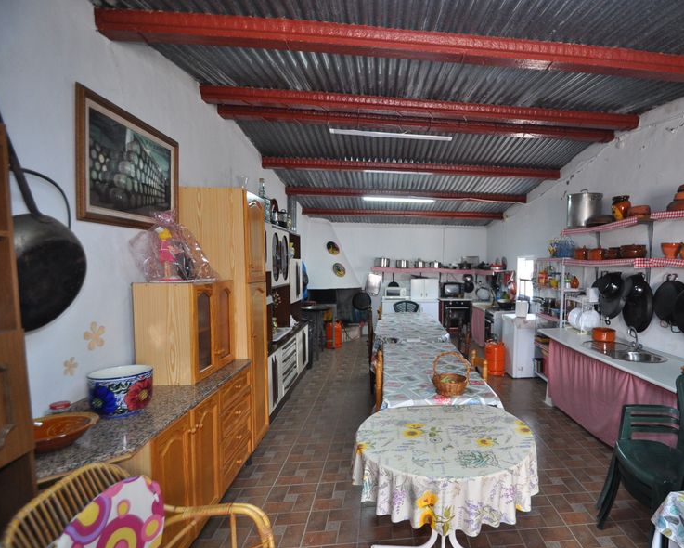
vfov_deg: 73.8
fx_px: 364
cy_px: 275
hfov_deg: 84.4
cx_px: 434
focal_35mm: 18
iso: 720
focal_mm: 10
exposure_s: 1/60
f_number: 4
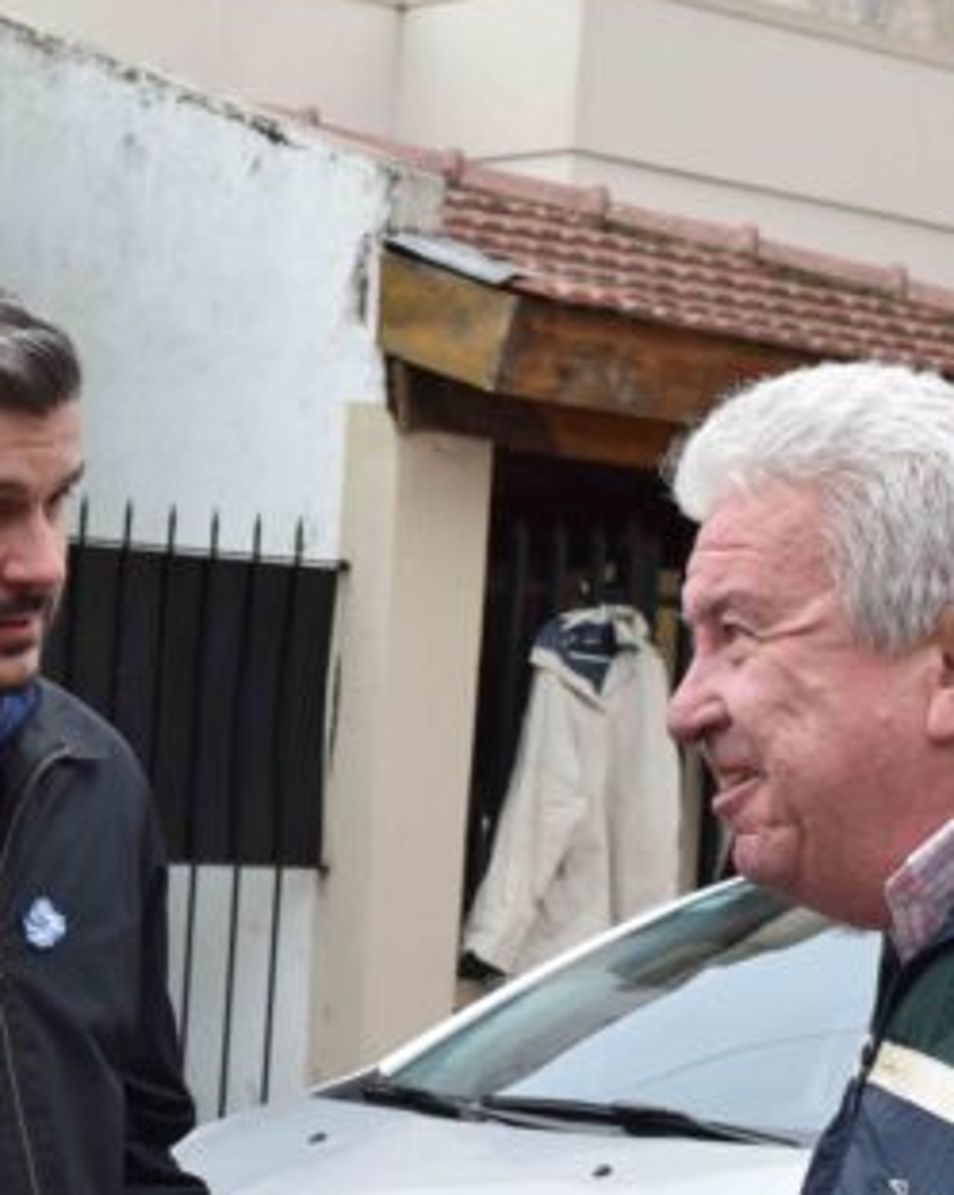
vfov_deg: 17.4
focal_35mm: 110
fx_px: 3890
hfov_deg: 13.9
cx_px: 253
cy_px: 789
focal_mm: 35
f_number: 7.1
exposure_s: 1/200
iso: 400
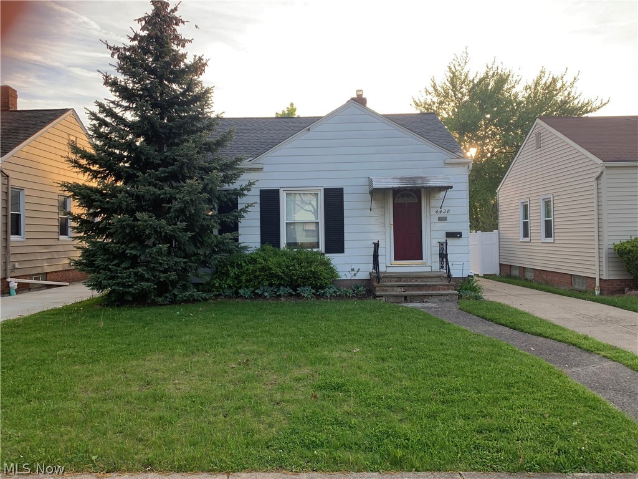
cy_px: 240
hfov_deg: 67.3
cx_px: 319
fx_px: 479
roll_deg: +0.5
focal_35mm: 26
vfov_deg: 53.1
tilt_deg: -0.6
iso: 25
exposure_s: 1/214
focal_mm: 4.25
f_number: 1.8
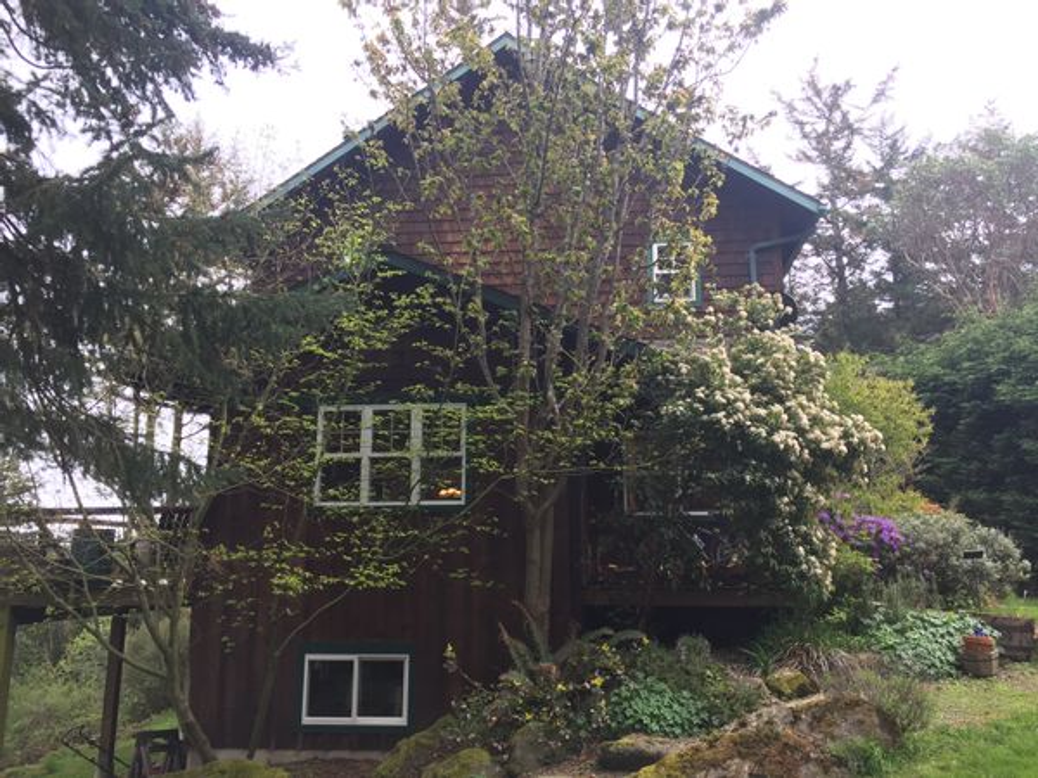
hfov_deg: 61.7
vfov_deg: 48.2
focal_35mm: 29
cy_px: 389
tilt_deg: +11.6
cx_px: 519
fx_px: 870
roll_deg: +0.0
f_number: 2.2
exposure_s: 1/60
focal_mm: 4.15
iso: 32
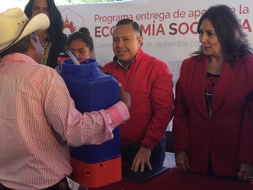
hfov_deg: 34.2
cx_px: 99
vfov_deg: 26.1
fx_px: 410
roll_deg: -0.3
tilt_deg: -7.2
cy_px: 97
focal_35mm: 56
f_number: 2.2
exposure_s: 1/60
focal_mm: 4.15
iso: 32
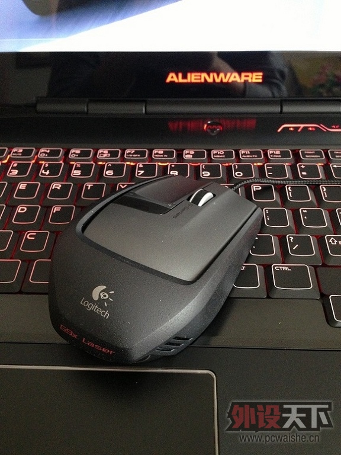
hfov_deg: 42.9
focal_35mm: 33
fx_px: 433
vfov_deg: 55.4
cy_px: 228
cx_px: 170
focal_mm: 4.13
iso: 400
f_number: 2.4
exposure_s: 1/17
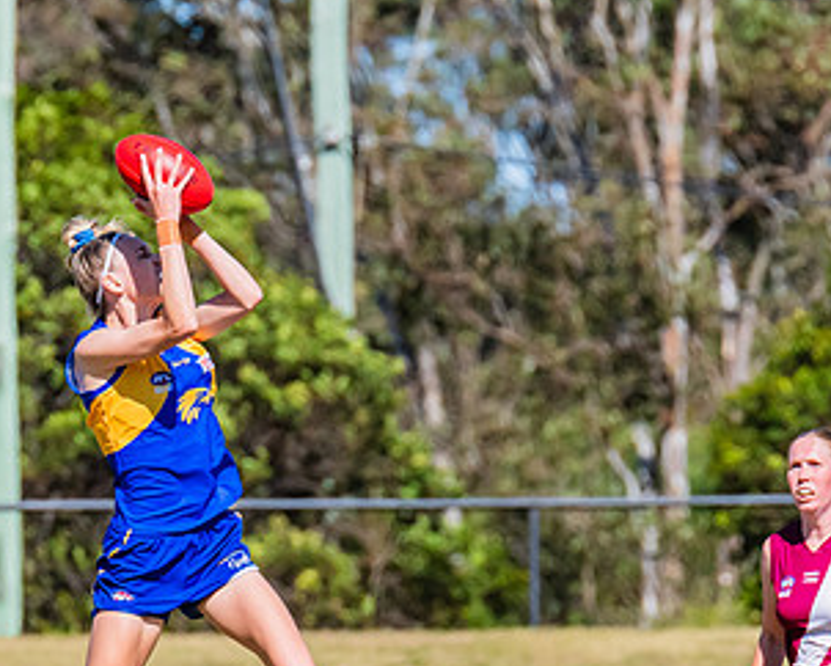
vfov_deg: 1.3
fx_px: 28794
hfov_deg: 1.7
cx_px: 224
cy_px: 457
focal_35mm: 1170
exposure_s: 1/1600
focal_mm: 420
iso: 800
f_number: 10
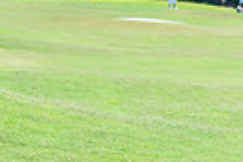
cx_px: -133
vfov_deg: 2.6
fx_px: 3615
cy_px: 195
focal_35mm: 535
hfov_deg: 3.8
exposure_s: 1/800
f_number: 7.1
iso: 200
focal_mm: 80
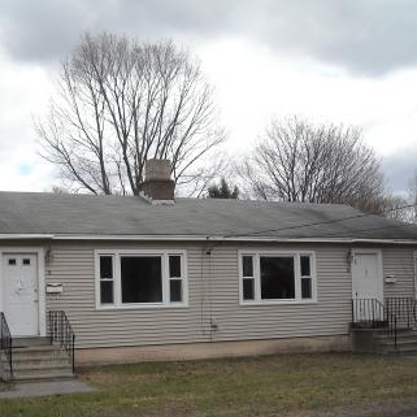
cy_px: 262
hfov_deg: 30.4
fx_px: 763
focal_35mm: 56
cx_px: 157
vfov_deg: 30.4
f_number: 5.6
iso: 77
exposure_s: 1/250
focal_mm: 5.7
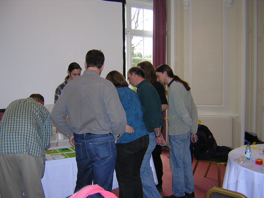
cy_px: 99
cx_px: 132
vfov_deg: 39.7
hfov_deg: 51.4
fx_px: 275
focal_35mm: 36
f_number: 2.6
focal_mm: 4.7
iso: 266
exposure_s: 1/60.1
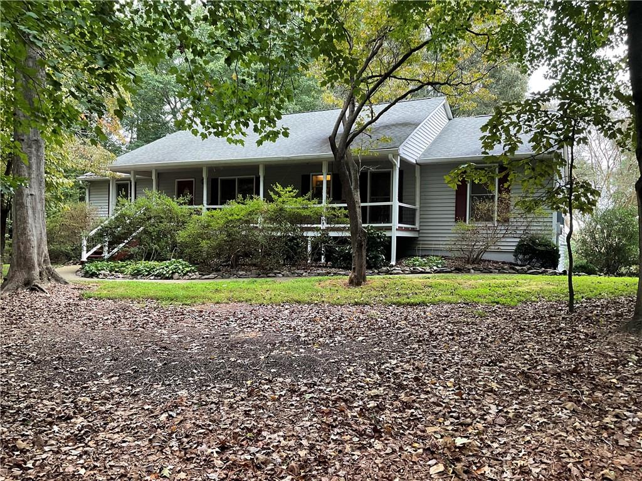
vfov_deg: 48.2
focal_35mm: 29
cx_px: 321
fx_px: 538
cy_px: 240
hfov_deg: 61.7
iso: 80
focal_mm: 3
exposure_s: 1/60
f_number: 1.8
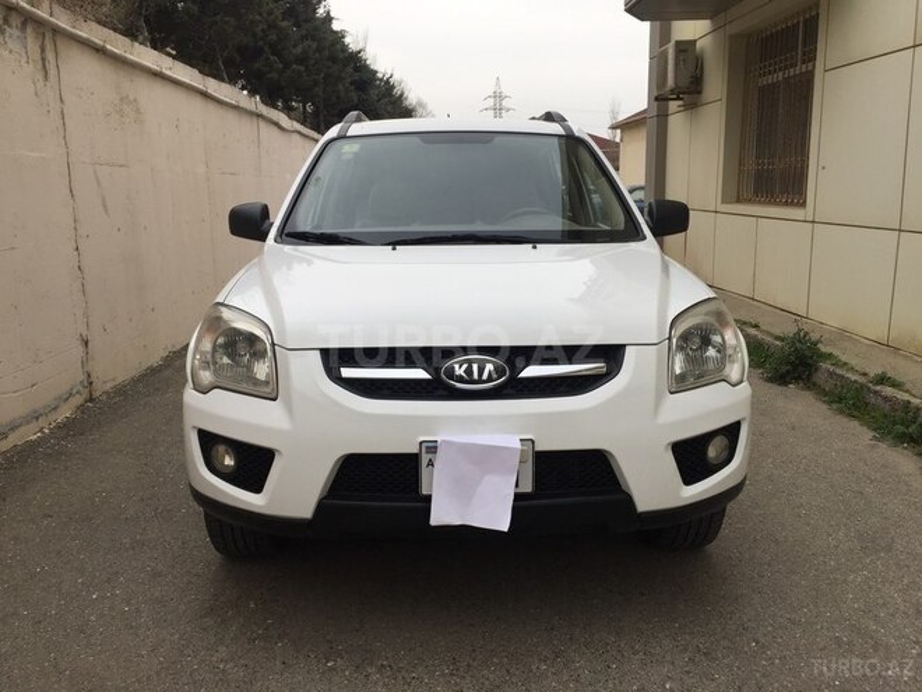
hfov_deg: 61.7
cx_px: 461
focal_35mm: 29
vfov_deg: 48.2
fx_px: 772
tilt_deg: -11.6
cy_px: 346
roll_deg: +0.6
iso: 32
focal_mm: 4.15
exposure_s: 1/791
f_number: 2.2
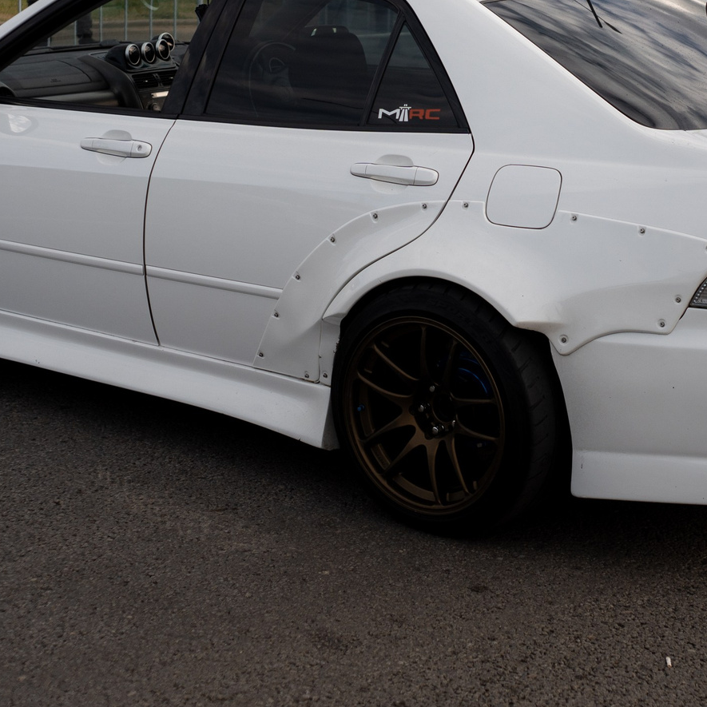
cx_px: 504
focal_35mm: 86
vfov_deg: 20.1
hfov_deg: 20.1
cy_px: 201
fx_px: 1987
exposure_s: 1/2000
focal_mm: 35
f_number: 2.2
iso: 100
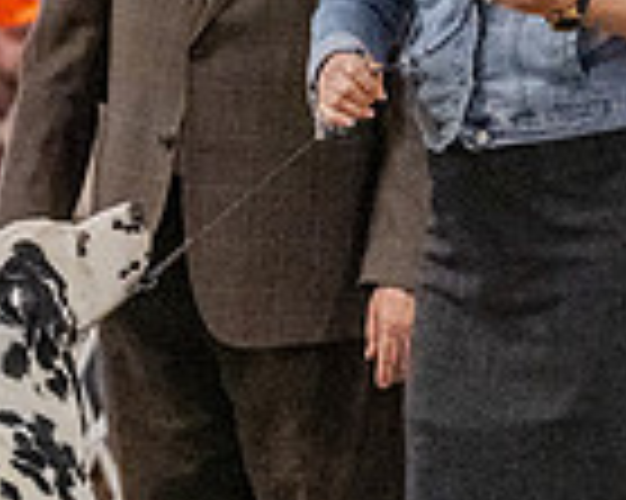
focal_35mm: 574
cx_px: -29
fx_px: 10627
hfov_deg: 3.4
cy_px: 72
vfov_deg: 2.7
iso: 6400
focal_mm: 126
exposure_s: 1/400
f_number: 4
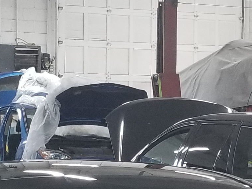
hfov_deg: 14.4
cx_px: 149
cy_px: 187
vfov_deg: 10.7
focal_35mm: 137
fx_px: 997
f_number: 1.7
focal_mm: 4.25
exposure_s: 1/60
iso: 200
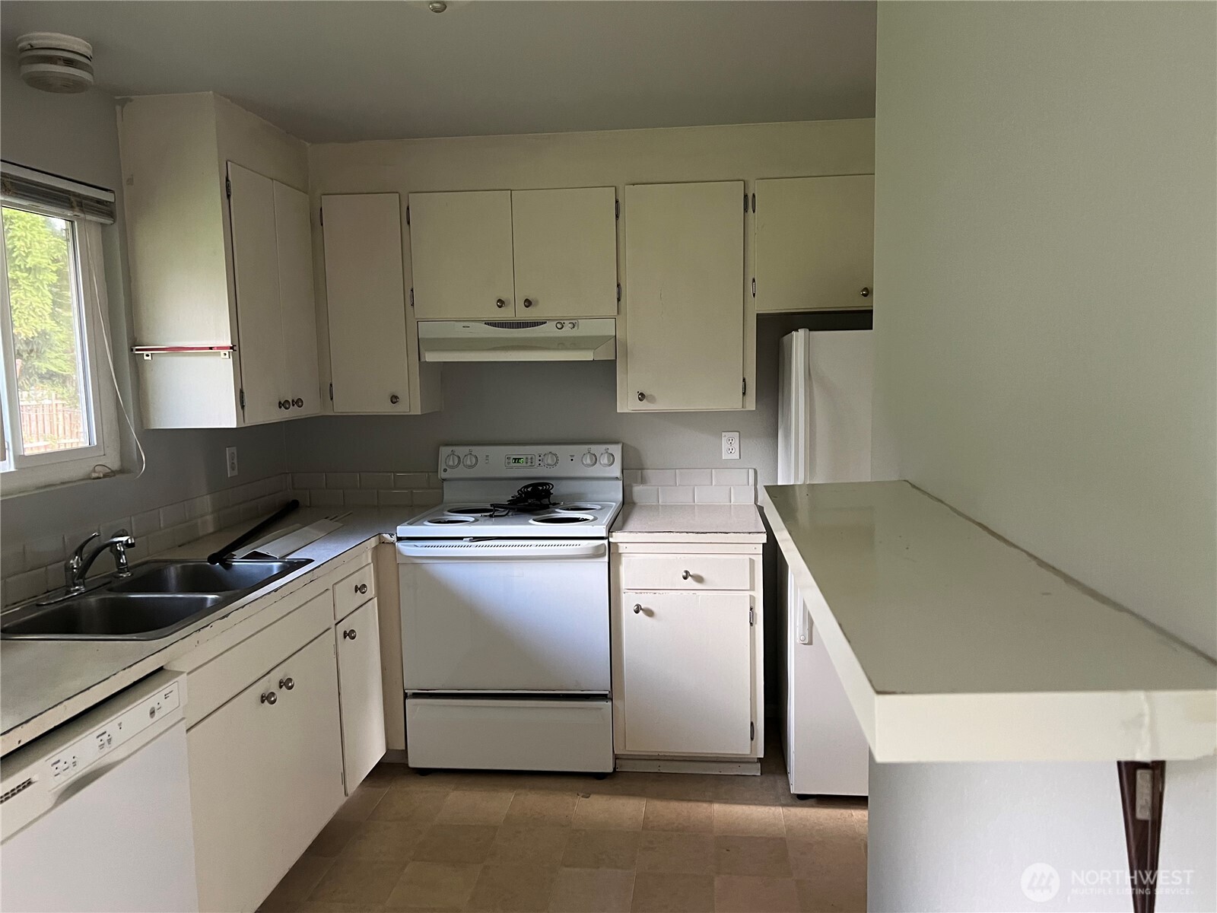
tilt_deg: -6.7
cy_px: 456
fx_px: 914
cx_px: 608
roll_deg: +1.3
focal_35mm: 26
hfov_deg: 67.3
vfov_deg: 53.1
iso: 250
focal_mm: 5.7
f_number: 1.5
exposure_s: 1/60
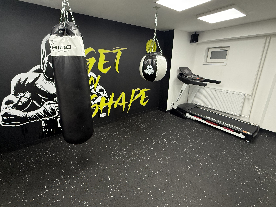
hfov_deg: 94.3
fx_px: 128
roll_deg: -0.3
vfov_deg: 77.9
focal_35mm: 16
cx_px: 126
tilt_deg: -13.0
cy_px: 95
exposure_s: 1/100
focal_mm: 2.22
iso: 320
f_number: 2.2
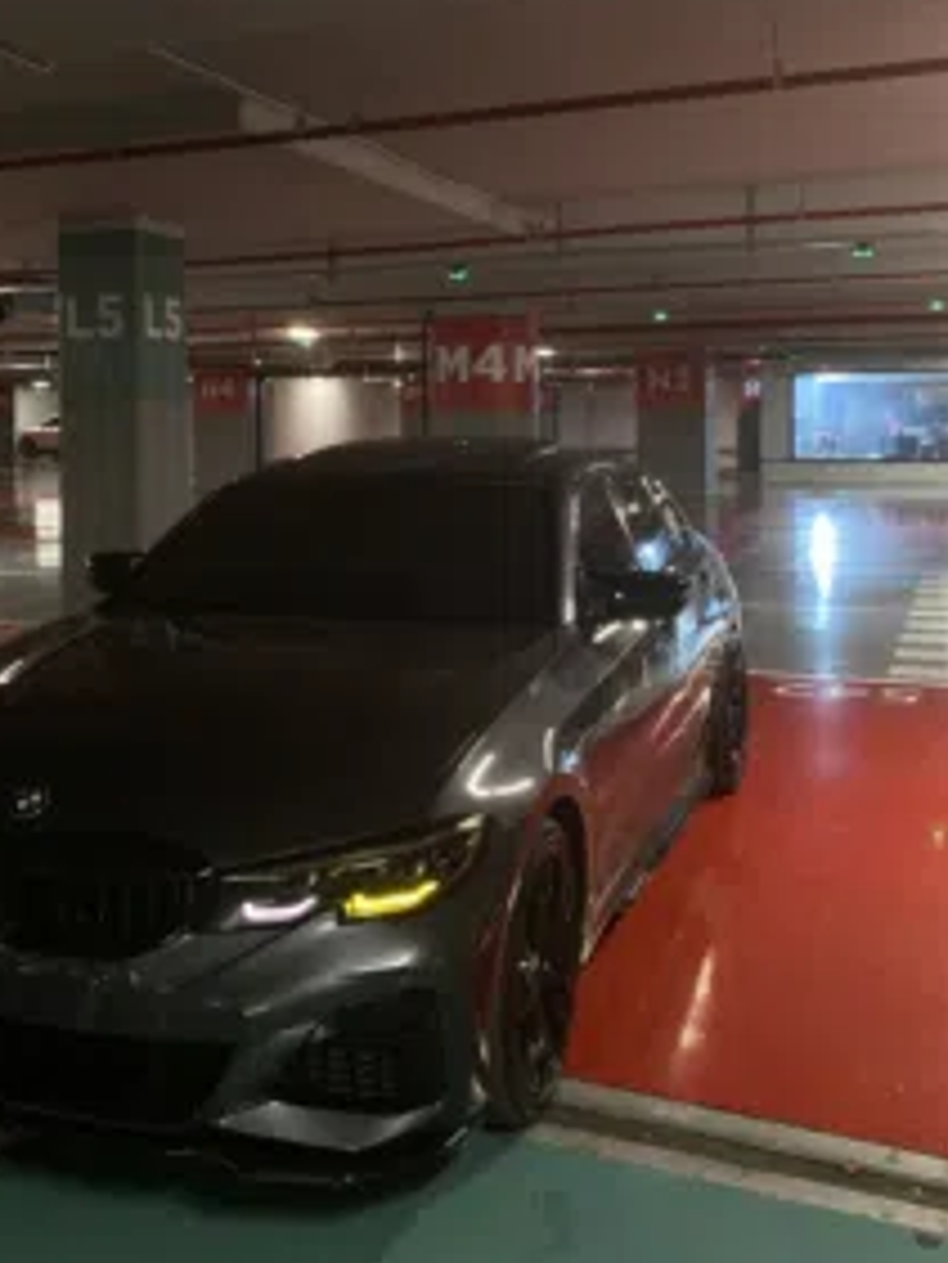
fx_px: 1350
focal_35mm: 37
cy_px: 454
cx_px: 301
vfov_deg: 49.5
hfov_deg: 38.2
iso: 400
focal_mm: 4.25
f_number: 1.8
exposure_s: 1/49
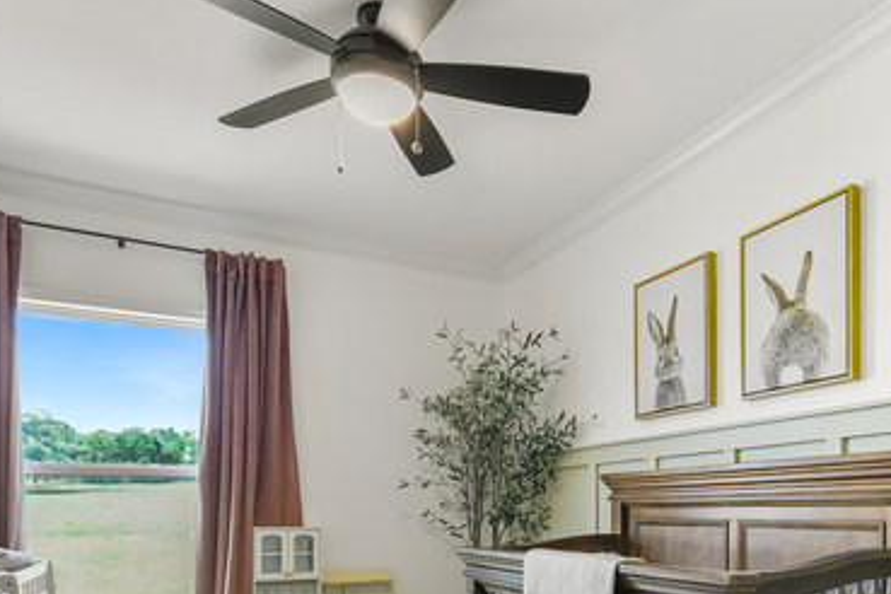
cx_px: 505
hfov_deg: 69.1
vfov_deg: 46.3
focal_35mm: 26
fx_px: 643
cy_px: 496
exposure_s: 1
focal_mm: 10
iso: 125
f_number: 5
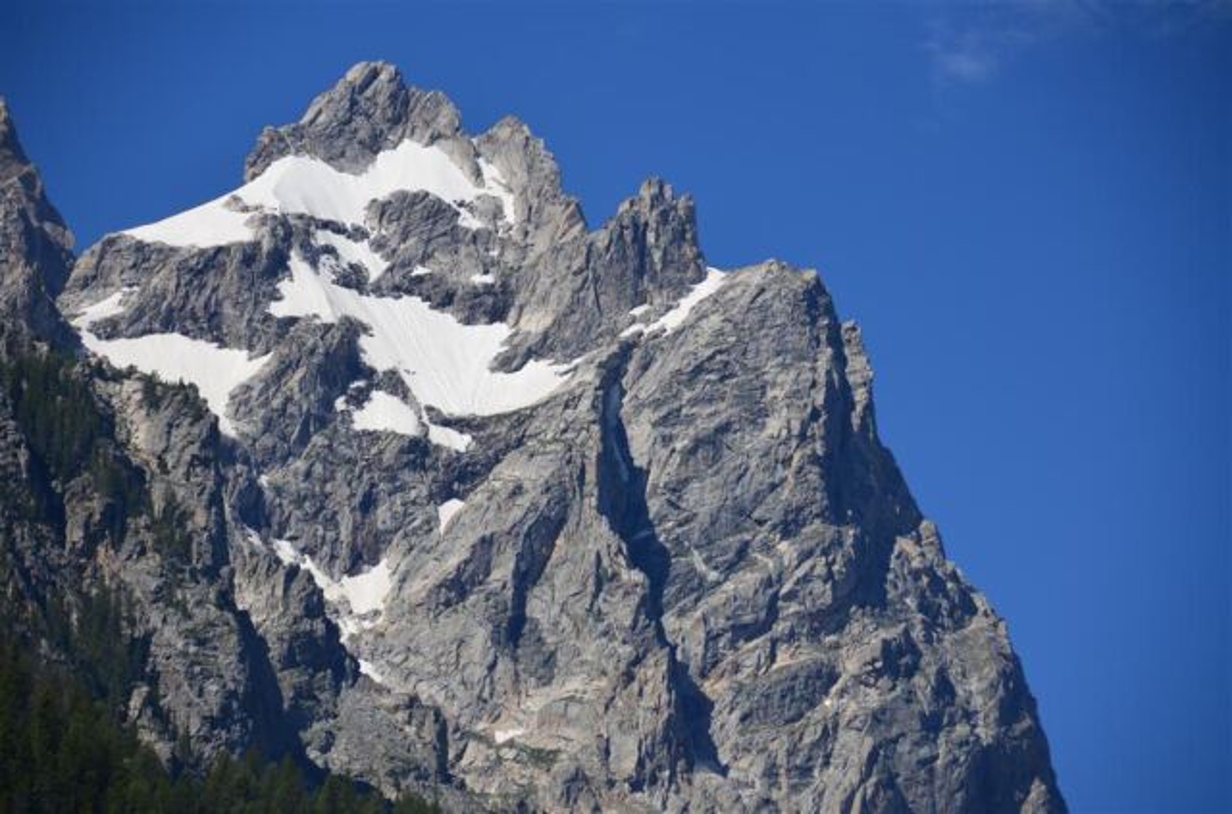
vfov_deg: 6.7
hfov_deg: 10.2
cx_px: 616
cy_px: 407
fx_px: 6911
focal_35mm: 202
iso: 200
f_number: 5.6
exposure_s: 1/1600
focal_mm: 135
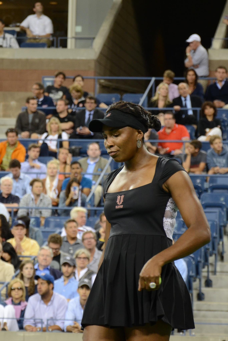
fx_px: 1495
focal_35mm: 158
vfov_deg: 13.0
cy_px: 170
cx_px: 114
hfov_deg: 8.7
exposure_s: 1/100
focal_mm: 105
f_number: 5.6
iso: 1000
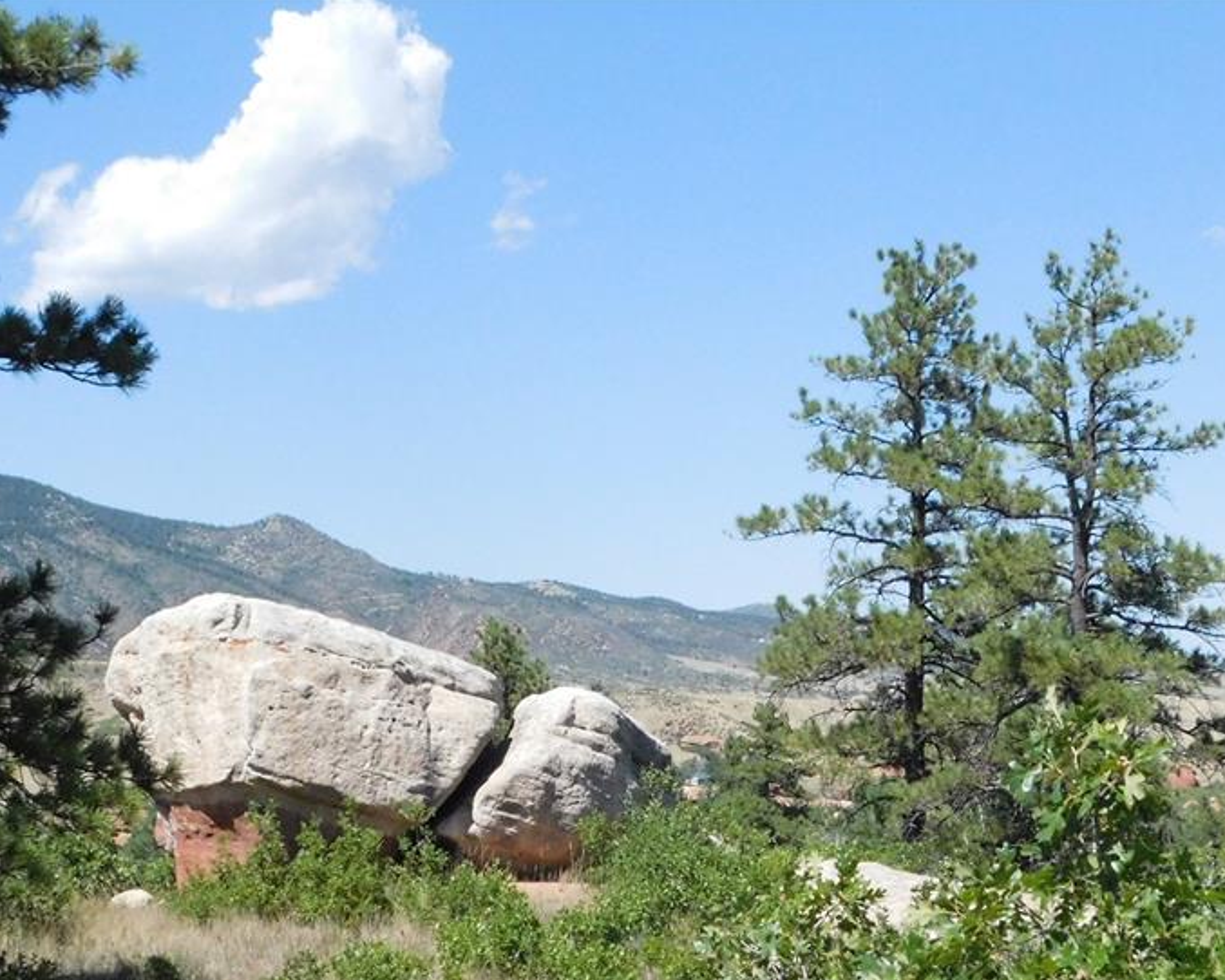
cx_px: 548
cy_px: 690
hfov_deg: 31.9
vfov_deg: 25.6
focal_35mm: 59
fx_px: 2140
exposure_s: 1/1500
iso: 800
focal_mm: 7.1
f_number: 7.2
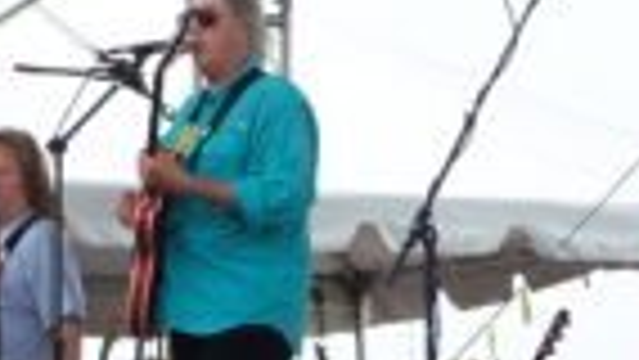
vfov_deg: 2.3
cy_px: 299
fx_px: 8814
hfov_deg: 4.2
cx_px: 212
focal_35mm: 520
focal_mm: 28
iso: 80
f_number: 3.2
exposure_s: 1/500
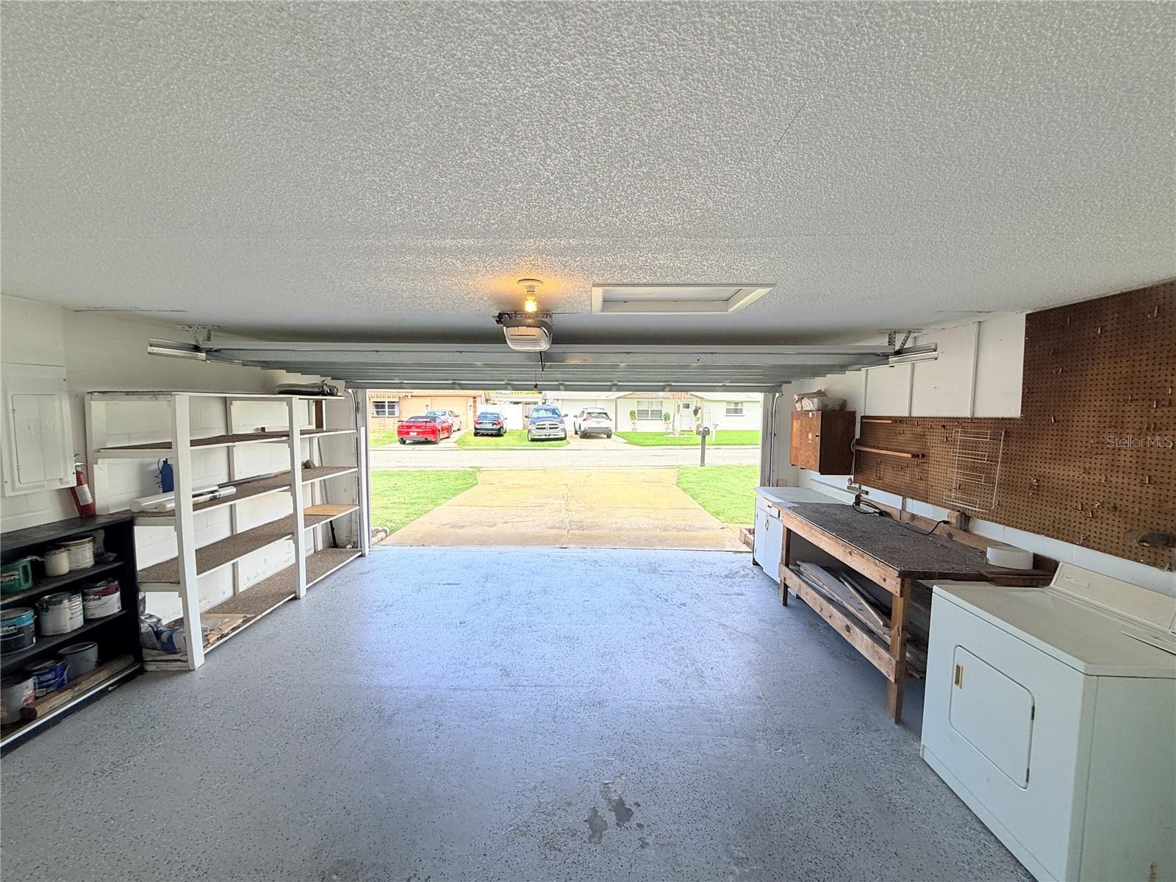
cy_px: 441
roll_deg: +0.5
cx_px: 588
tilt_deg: -4.4
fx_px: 476
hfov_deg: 102.1
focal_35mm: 14
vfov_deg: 85.7
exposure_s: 1/217
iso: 40
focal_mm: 2.22
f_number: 2.2
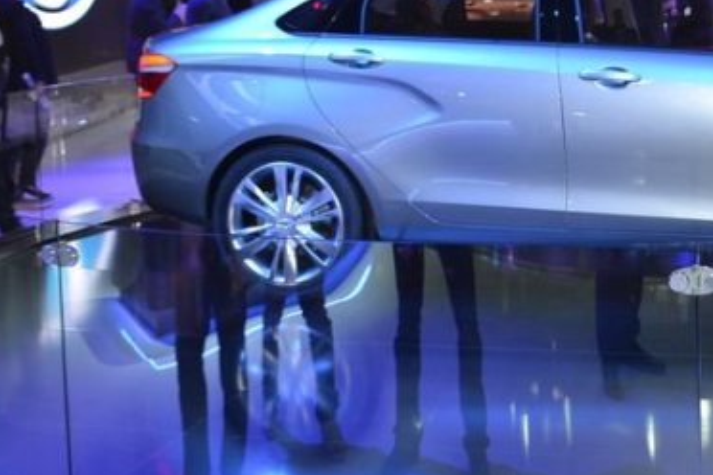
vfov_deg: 22.8
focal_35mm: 58
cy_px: 47
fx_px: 1149
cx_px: 579
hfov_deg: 33.4
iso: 500
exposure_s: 1/60
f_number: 3.5
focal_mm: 18
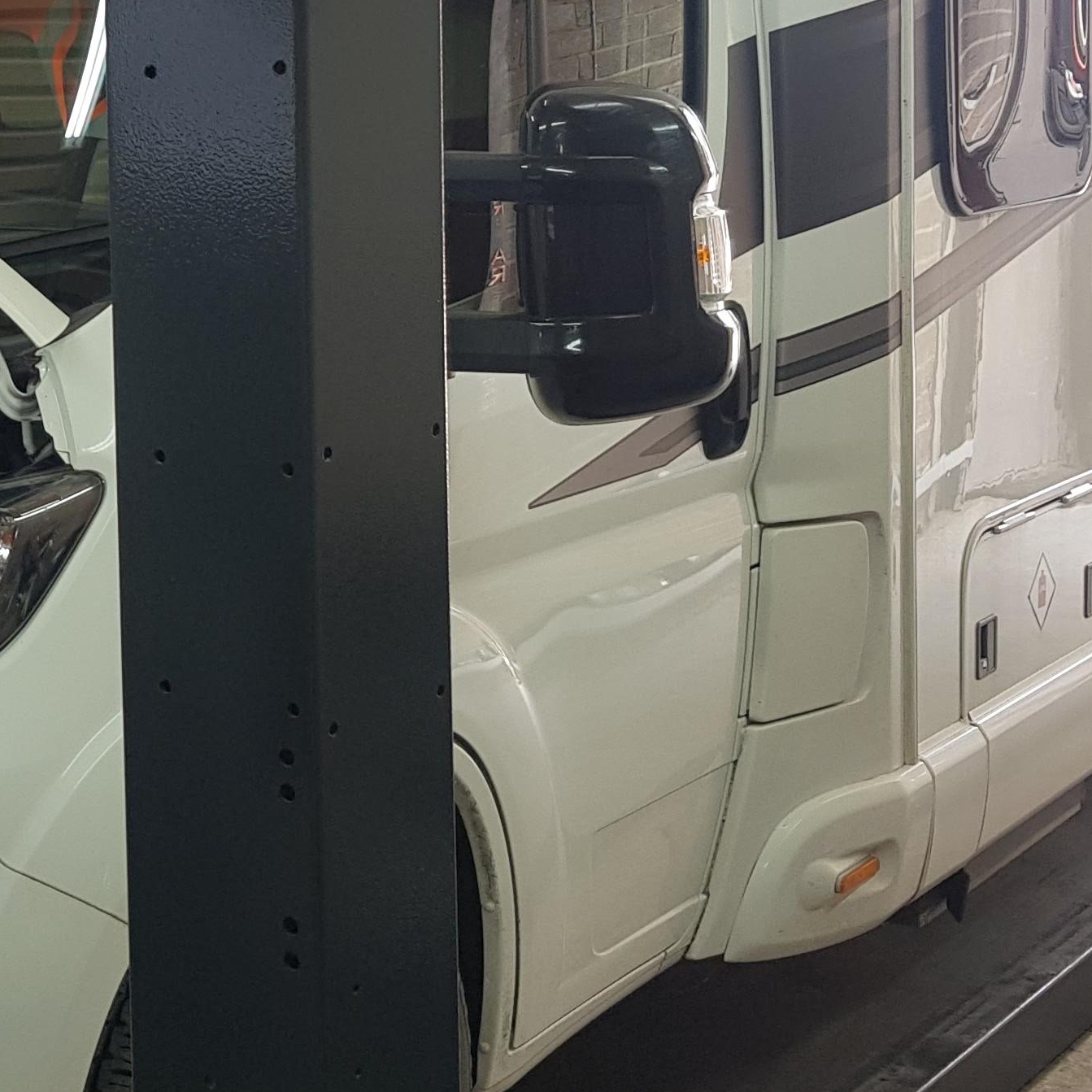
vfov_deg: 24.8
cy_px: 289
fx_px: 2463
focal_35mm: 69
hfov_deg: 23.8
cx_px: -17
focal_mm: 4.2
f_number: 1.7
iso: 50
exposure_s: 1/50
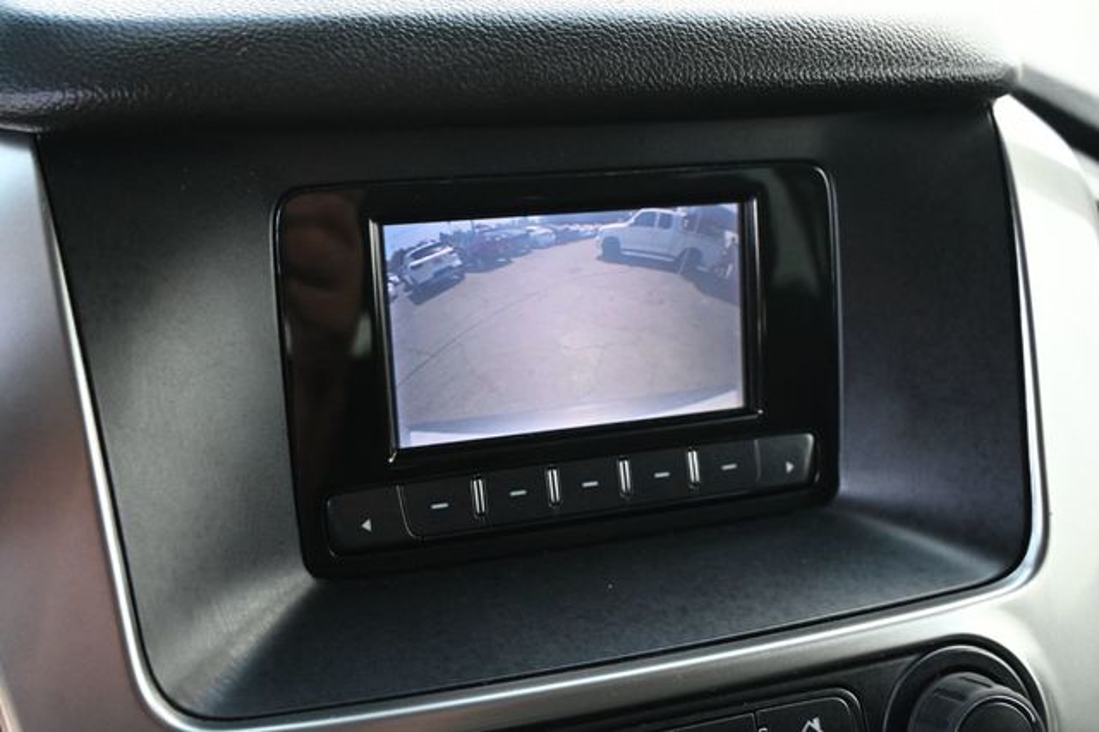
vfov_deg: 36.1
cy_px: 366
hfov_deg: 52.2
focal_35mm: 37
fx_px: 1121
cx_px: 550
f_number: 4.2
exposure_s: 1/125
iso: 560
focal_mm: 24.5
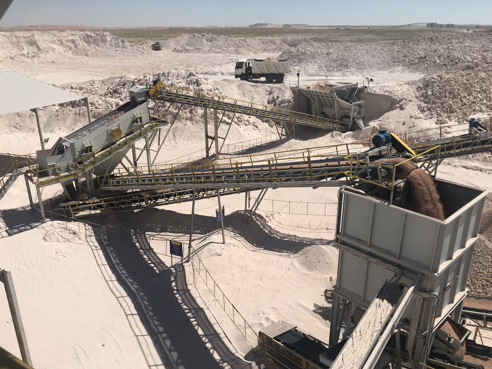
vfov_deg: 49.7
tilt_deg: -21.3
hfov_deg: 63.4
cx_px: 246
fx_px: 398
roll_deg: +1.6
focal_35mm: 28
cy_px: 184
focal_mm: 3.99
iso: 20
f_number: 1.8
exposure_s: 1/6410
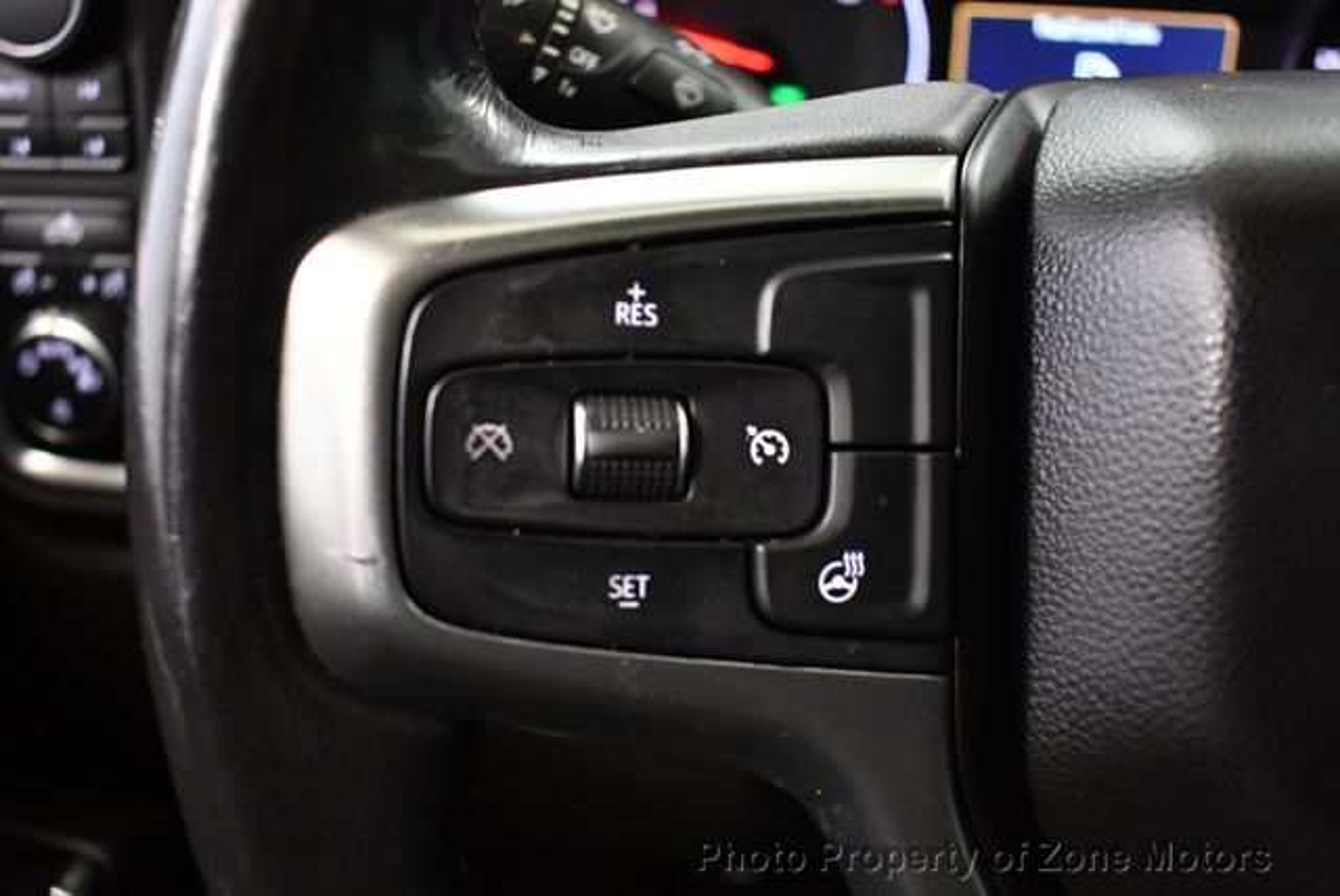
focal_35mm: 36
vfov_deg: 36.9
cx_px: 670
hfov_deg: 53.1
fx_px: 1341
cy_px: 448
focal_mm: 18
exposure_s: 1/80
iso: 3200
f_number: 3.5
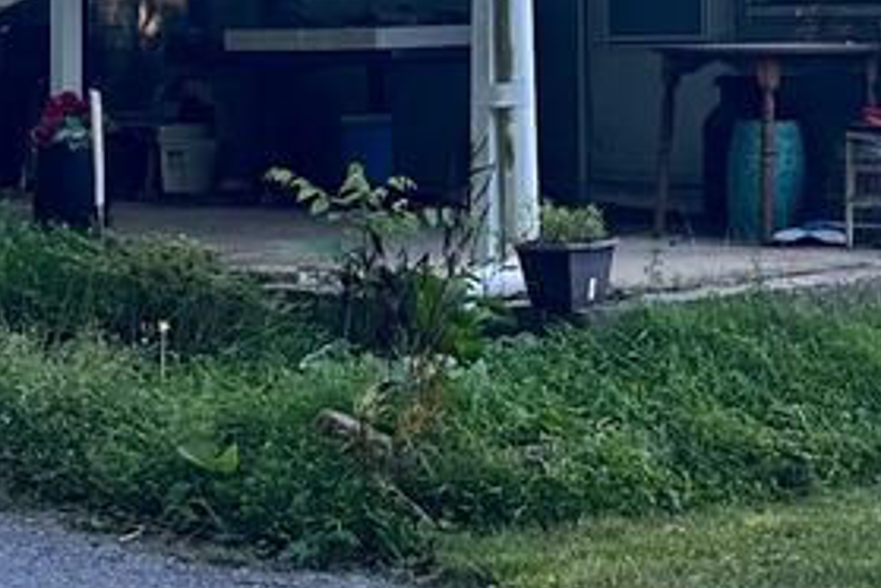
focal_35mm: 129
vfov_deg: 10.6
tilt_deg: -0.1
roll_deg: +0.9
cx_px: 493
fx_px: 3157
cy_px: 63
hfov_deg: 15.9
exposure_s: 1/282
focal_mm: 6.86
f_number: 1.78
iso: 80
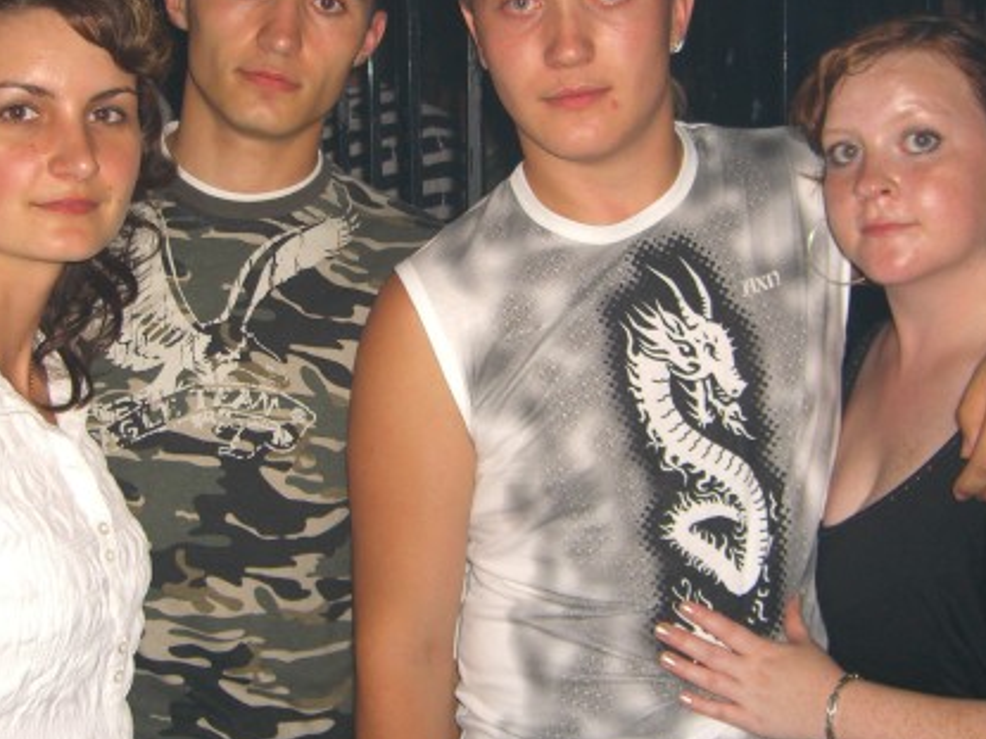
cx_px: 418
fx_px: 1566
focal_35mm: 55
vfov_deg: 26.5
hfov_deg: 34.9
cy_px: 278
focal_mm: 7.9
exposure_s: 1/60
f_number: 2.8
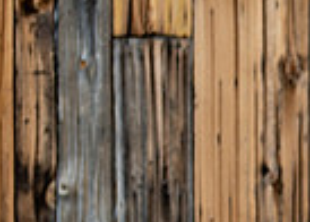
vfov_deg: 5.8
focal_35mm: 247
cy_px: 275
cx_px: 620
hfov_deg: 7.8
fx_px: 2176
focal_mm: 50
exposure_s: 1/2000
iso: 100
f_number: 1.2
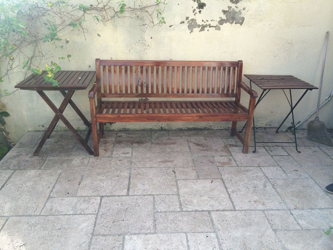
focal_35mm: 30
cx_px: 166
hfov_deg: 60.0
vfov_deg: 46.8
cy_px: 125
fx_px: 289
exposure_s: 1/250
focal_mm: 4.12
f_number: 2.2
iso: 32
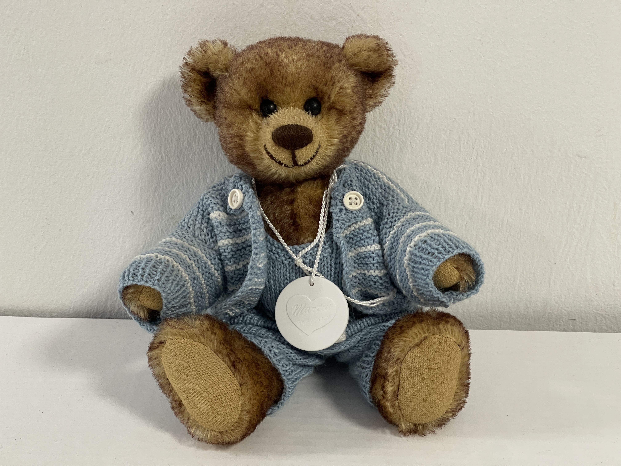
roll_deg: -1.2
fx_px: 1148
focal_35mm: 64
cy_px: 233
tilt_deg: -25.2
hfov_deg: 30.3
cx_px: 310
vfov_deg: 22.9
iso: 200
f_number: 2.2
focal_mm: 7.5
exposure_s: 1/50
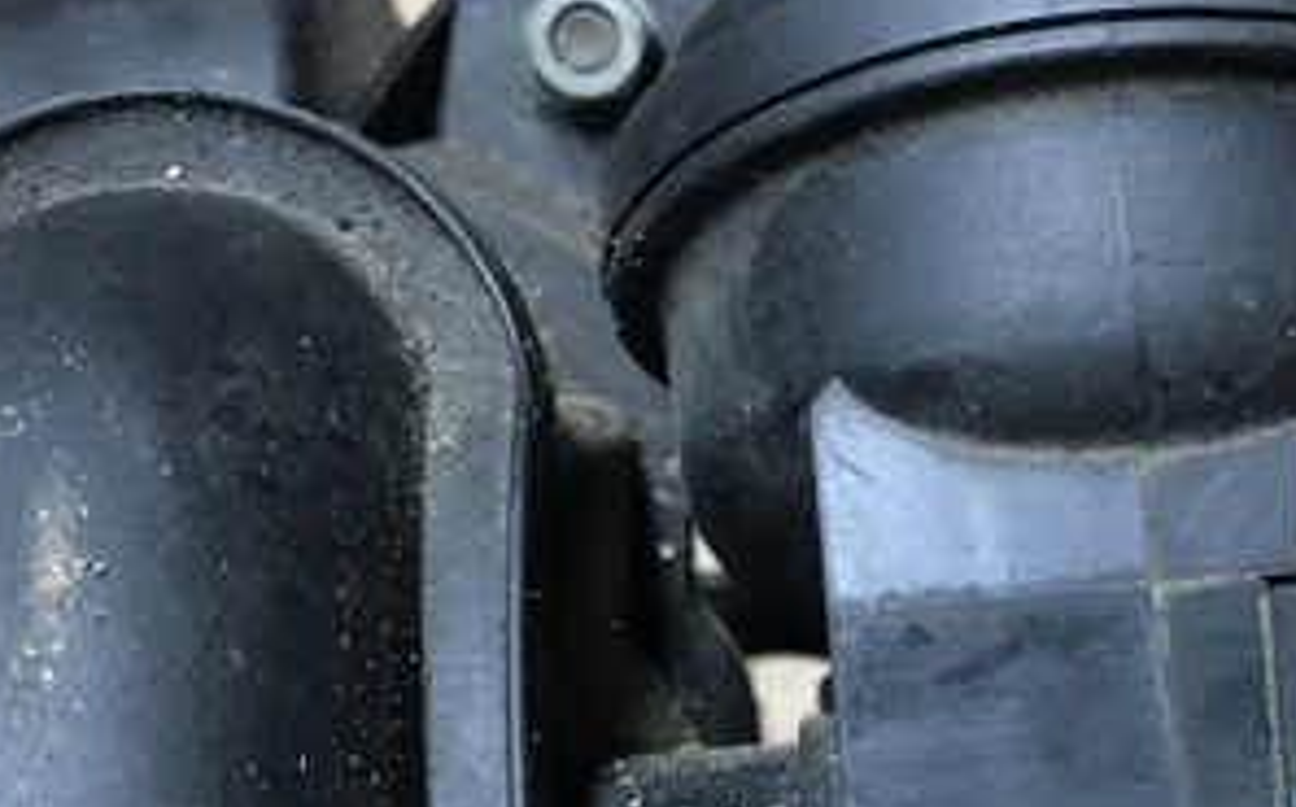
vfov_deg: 19.3
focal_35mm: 64
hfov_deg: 31.6
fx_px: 2258
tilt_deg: -71.0
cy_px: 927
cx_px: 925
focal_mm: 3.99
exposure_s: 1/17
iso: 50
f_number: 1.8
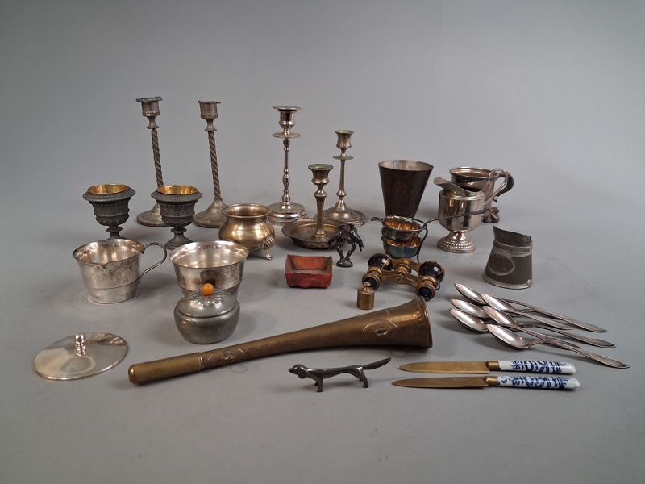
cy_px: 242
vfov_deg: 51.4
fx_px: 503
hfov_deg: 65.3
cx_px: 322
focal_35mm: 27
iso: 250
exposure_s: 1/50
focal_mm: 4
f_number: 1.8
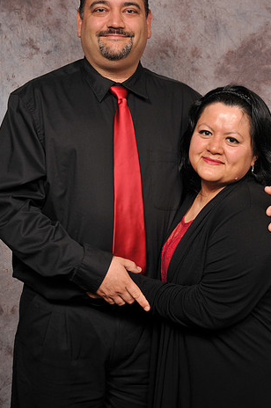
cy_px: 166
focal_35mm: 75
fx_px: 849
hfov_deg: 18.1
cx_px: 139
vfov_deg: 27.0
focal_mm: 40
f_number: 5.6
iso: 200
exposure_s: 1/60
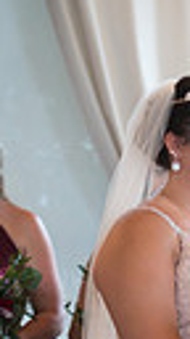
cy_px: 440
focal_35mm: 301
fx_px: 2696
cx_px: 310
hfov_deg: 4.0
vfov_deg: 7.1
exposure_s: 1/90
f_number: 2.8
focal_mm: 82
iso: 1100
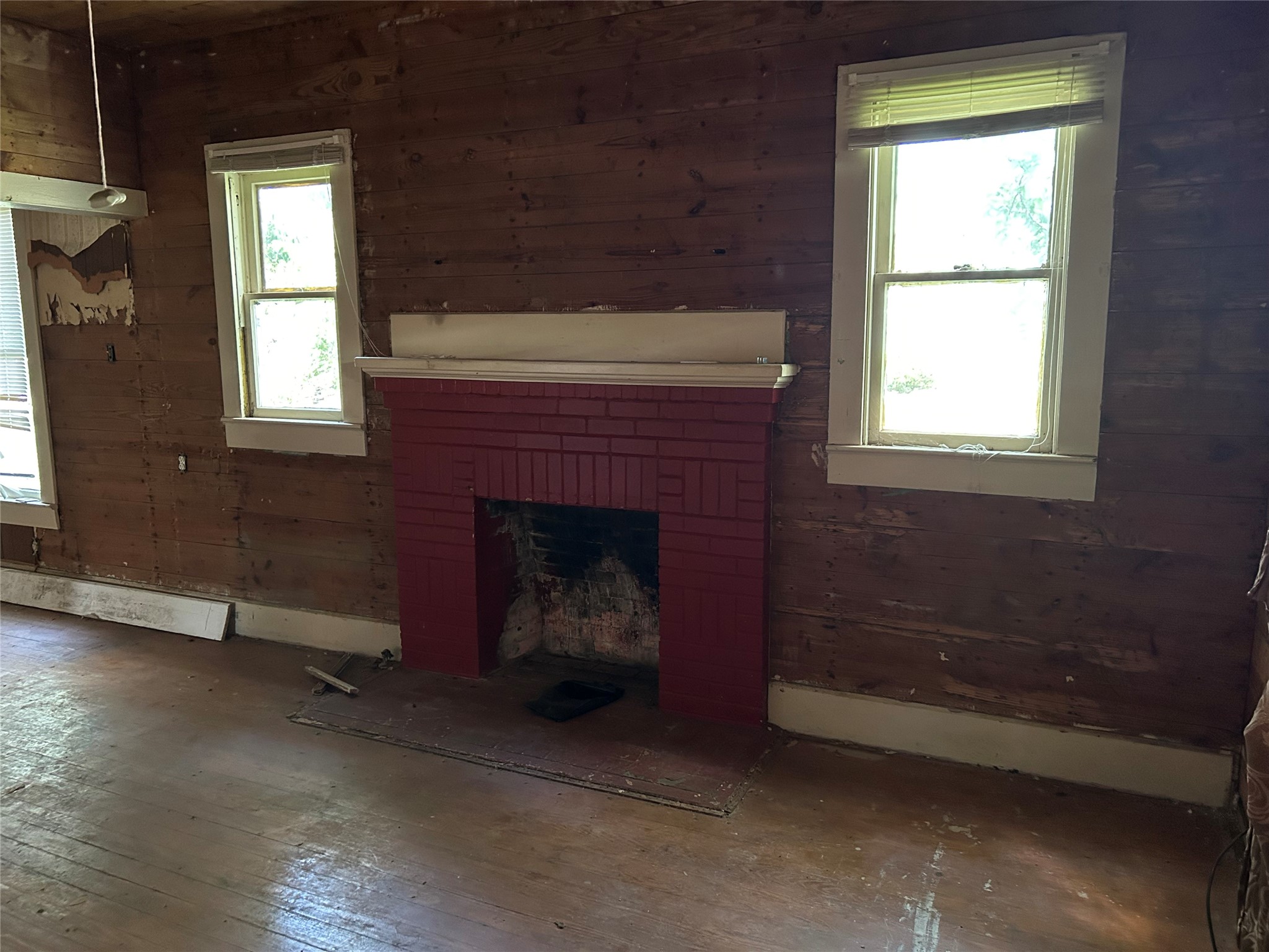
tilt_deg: -10.0
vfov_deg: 53.1
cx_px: 634
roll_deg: +0.2
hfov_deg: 67.3
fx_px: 953
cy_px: 476
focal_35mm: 26
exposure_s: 1/30
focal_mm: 5.7
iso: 500
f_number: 1.5
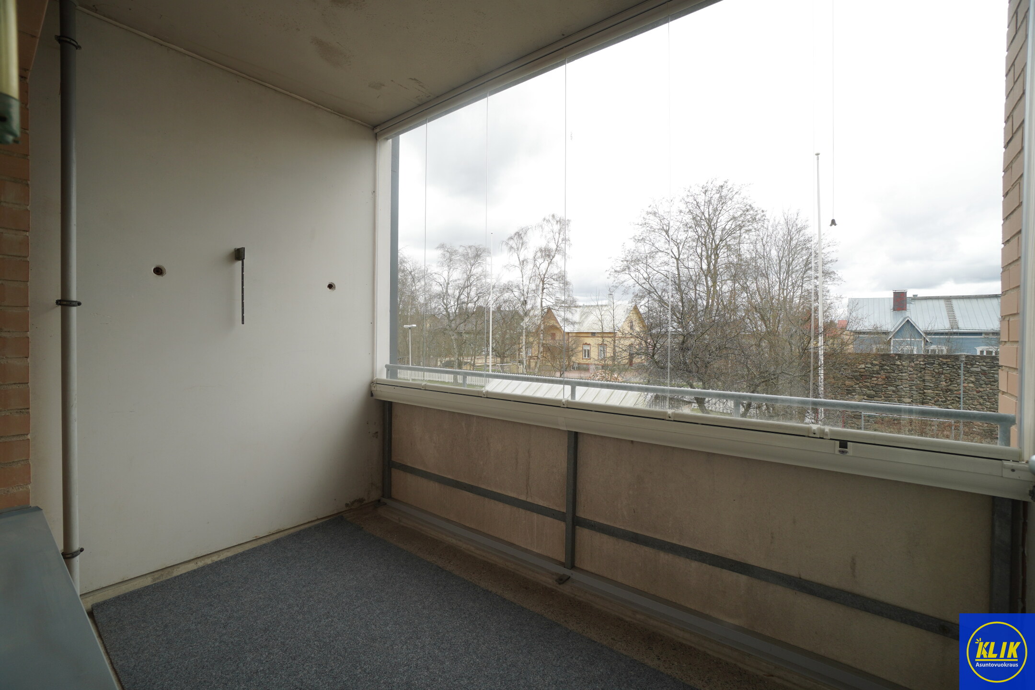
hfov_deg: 100.4
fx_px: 431
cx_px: 518
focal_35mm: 15
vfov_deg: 77.3
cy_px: 345
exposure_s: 1/80
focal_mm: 10
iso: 100
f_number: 7.1
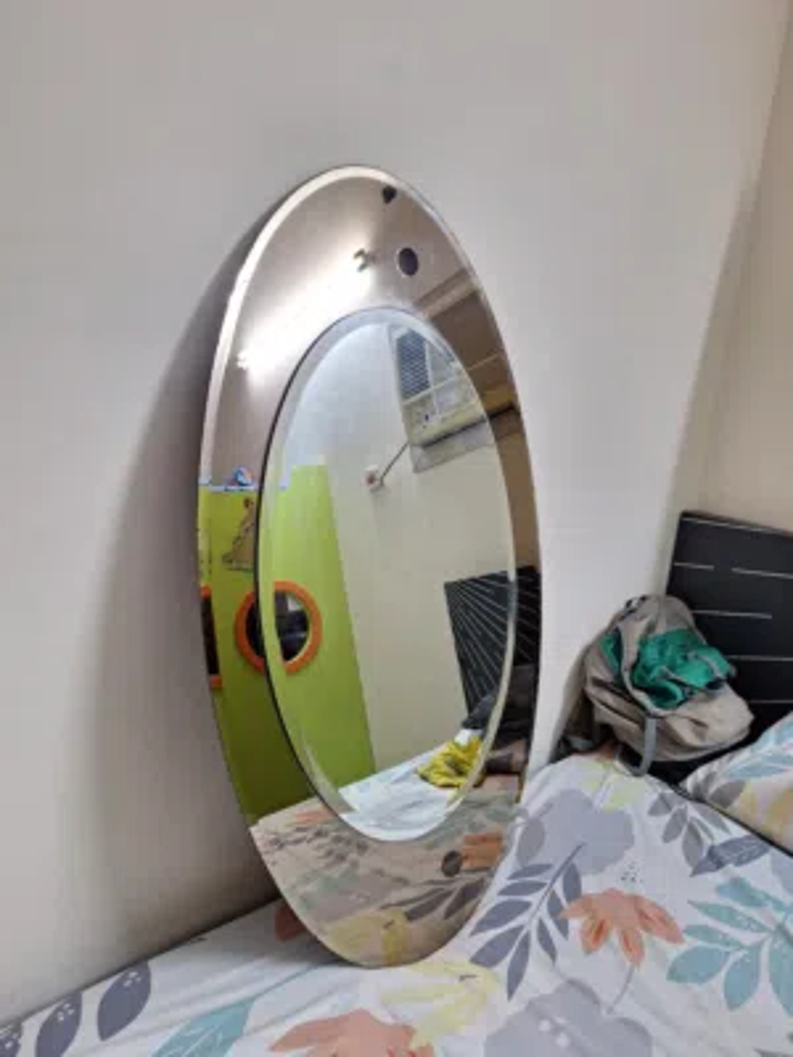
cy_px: 528
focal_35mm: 23
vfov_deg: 73.9
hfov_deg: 58.9
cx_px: 396
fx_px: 703
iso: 80
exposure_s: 1/60
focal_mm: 5.54
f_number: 1.8
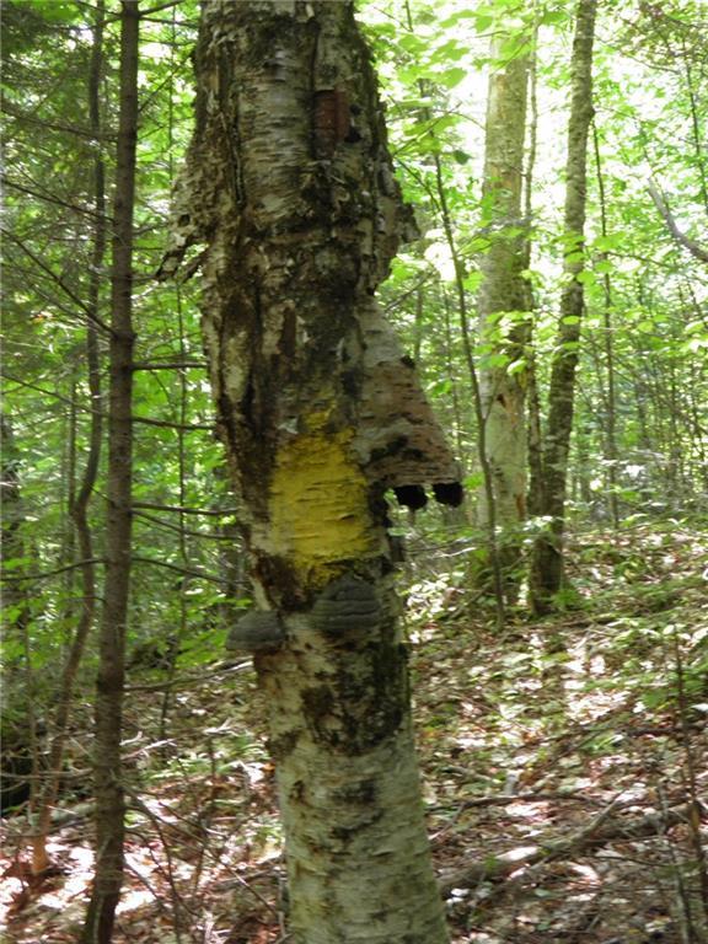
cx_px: 354
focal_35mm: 49
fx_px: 1336
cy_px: 472
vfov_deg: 38.9
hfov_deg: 29.7
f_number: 3.5
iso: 100
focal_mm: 8.9
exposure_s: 1/20
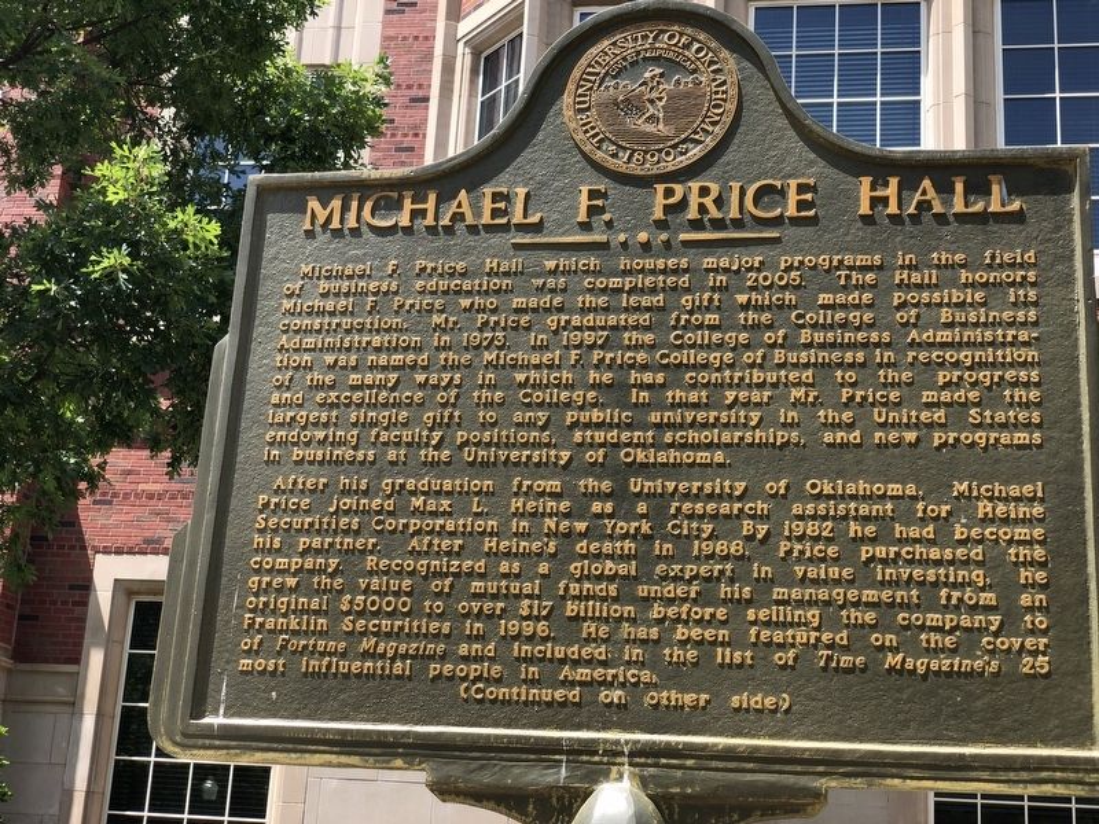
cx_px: 550
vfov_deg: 28.0
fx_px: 1651
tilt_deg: +15.9
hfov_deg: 36.8
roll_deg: -3.6
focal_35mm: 52
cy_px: 412
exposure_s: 1/335
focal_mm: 6
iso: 16
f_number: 2.4
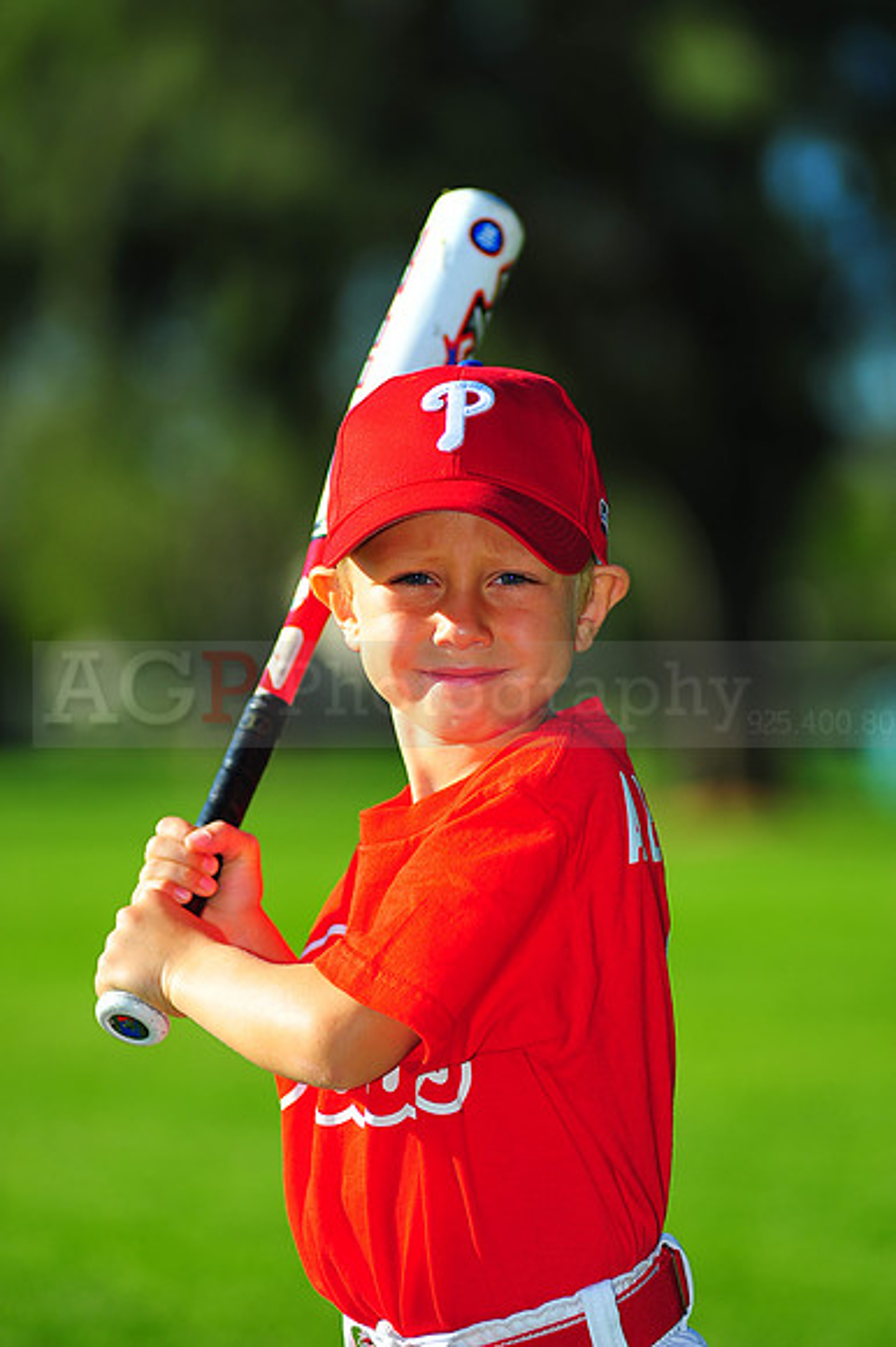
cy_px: 674
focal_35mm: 180
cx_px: 448
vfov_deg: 11.4
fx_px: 6728
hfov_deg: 7.6
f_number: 4
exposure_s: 1/1600
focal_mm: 180
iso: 200
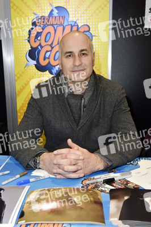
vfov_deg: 50.7
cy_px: 114
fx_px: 239
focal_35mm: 38
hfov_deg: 35.0
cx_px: 76
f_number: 5.6
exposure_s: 1/125
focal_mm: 38
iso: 1000
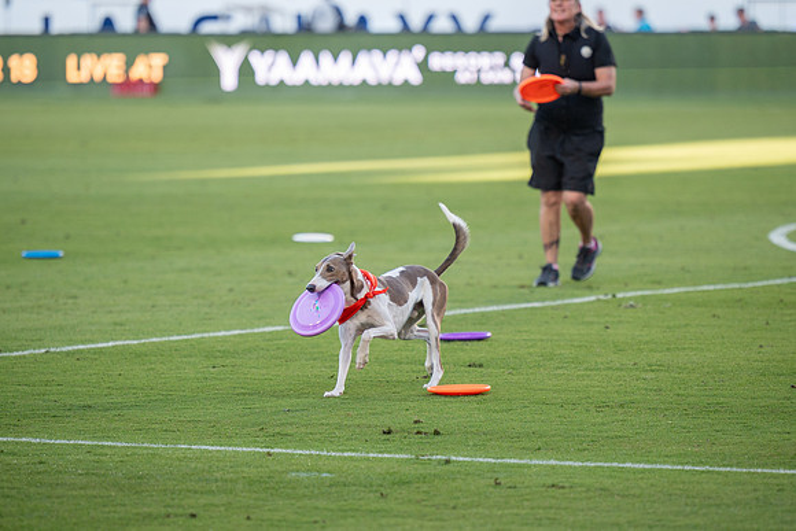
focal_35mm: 241
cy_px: 265
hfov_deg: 8.5
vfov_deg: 5.7
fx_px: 5332
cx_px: 403
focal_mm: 155
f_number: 2.8
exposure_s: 1/1000
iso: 250
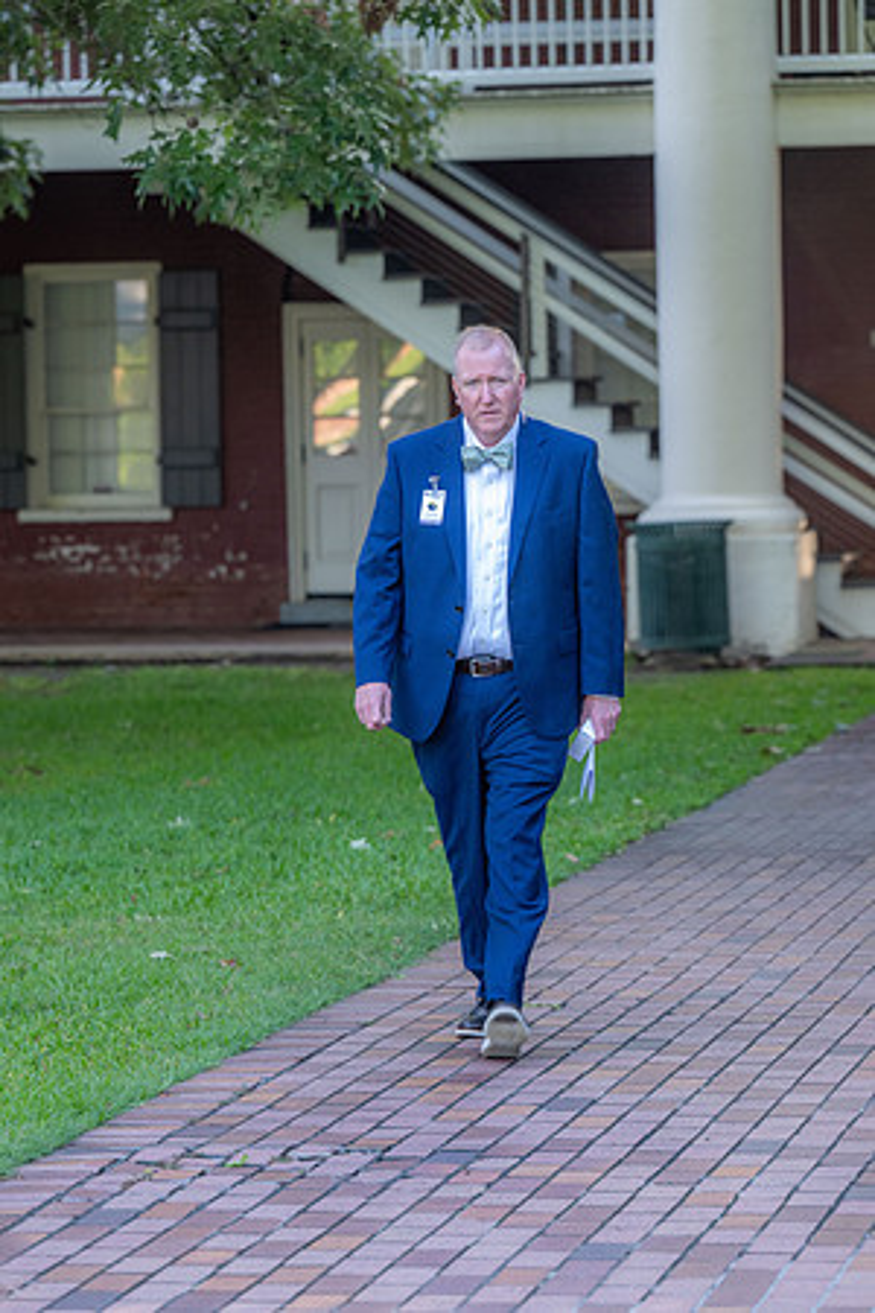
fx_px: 5651
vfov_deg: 13.2
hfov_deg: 8.9
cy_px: 656
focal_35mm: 155
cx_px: 438
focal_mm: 155
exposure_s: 1/160
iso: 720
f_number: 5.6
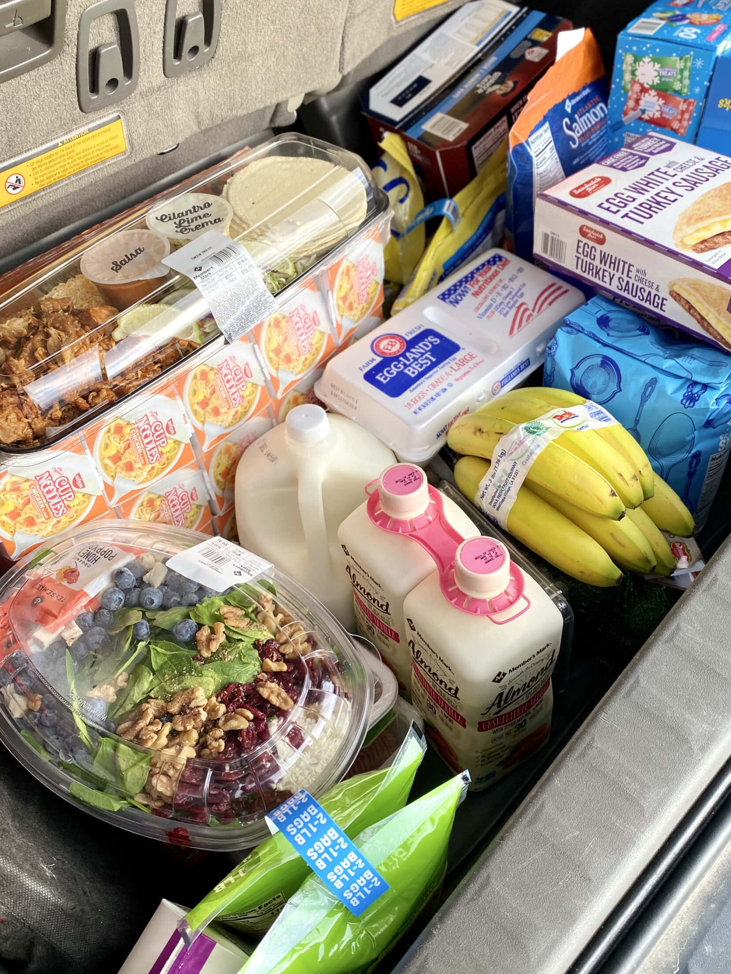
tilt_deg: -48.7
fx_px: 845
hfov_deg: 46.8
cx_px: 377
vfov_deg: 60.0
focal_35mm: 30
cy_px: 498
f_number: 1.8
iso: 32
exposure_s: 1/693
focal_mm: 4.25
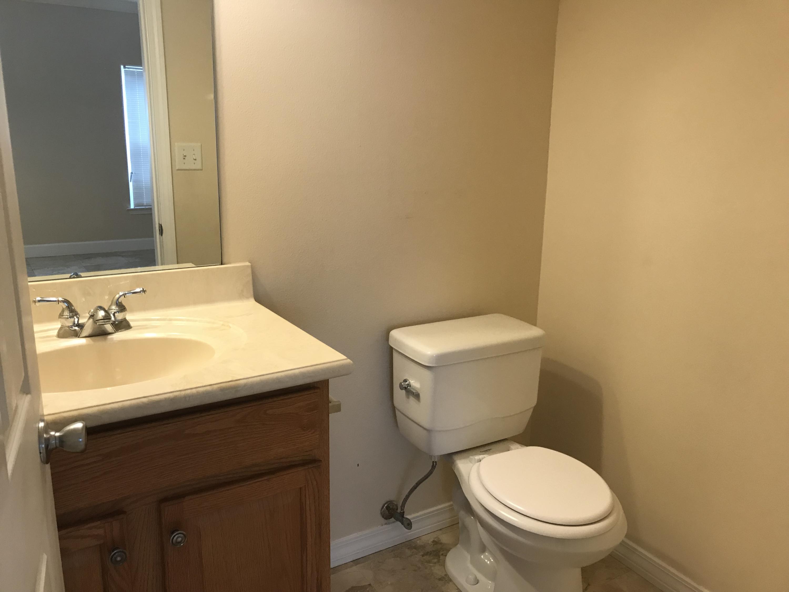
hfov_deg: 63.4
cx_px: 394
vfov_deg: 49.7
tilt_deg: -13.5
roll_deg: -1.3
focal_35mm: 28
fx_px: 638
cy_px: 296
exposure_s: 1/30
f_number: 1.8
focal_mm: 3.99
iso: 32
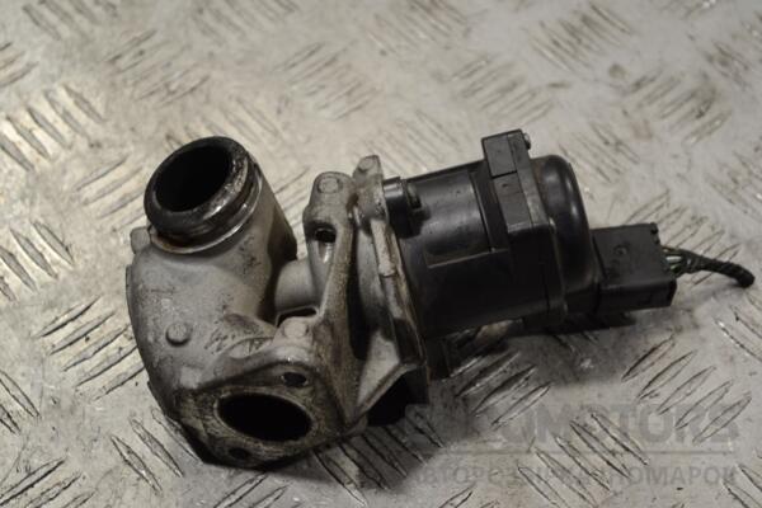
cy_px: 254
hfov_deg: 24.6
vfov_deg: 16.6
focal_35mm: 82
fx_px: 1746
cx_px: 381
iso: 160
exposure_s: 1/30
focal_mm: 55
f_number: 5.6
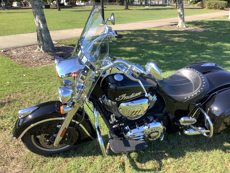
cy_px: 86
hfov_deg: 58.4
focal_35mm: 31
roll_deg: +0.4
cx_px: 115
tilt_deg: -21.0
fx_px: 206
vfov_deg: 45.4
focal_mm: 3.3
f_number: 2.4
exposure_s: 1/377
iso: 25
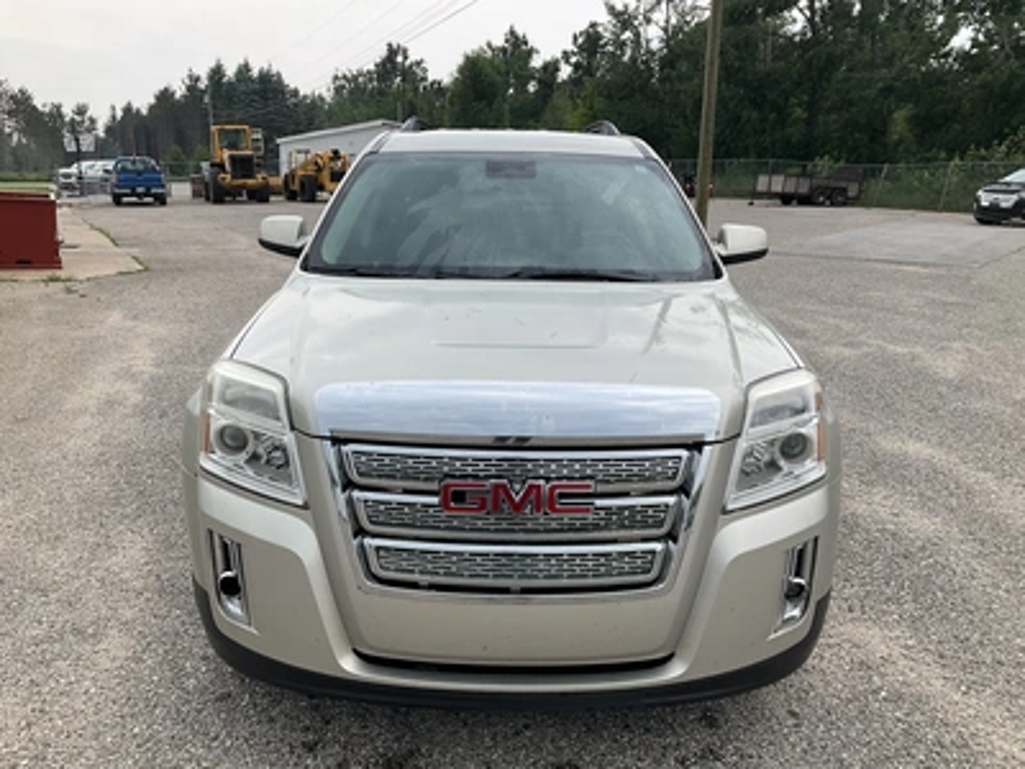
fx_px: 859
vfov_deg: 48.2
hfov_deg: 61.7
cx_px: 512
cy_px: 384
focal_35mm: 29
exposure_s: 1/1035
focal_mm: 3
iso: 25
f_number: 1.8
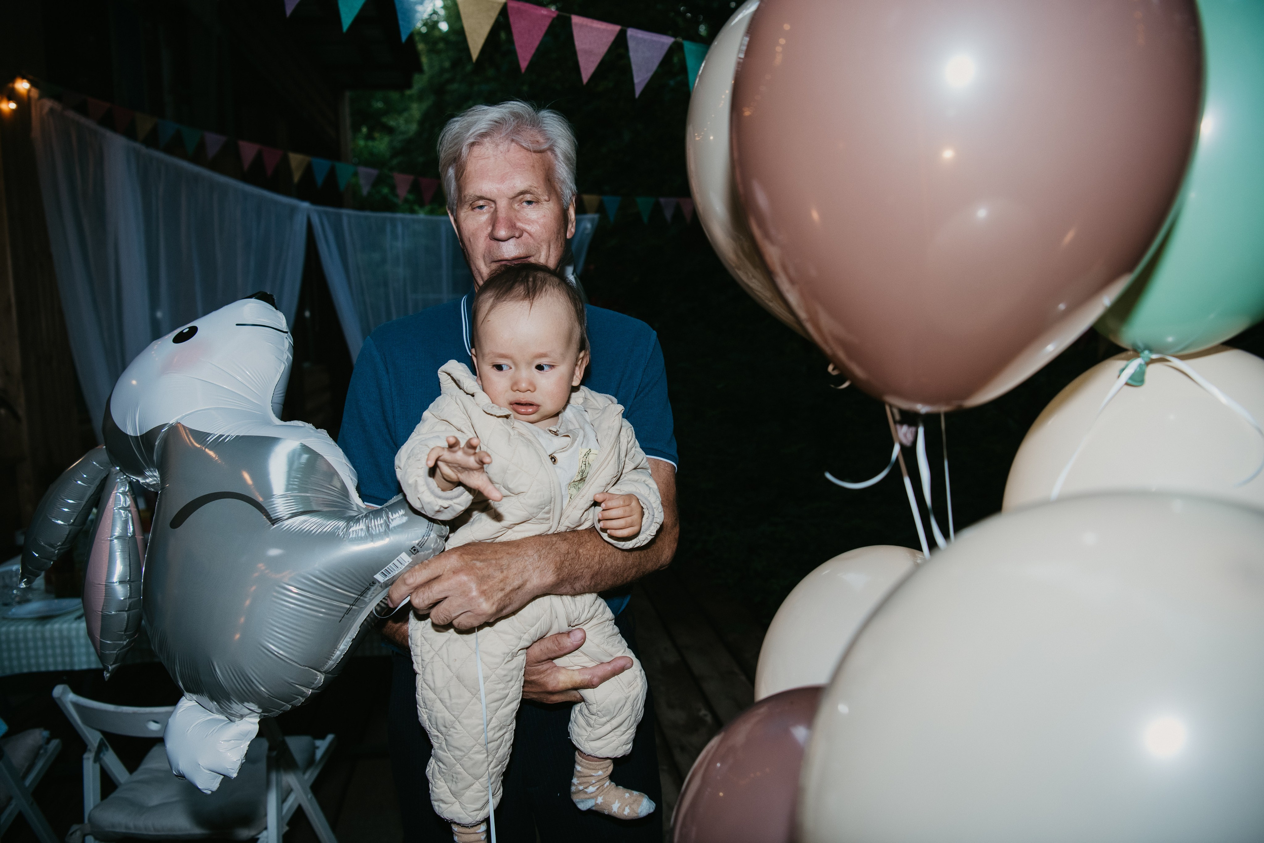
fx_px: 913
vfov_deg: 49.6
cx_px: 632
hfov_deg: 69.4
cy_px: 422
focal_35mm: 26
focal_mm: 26
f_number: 3.5
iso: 400
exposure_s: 1/160
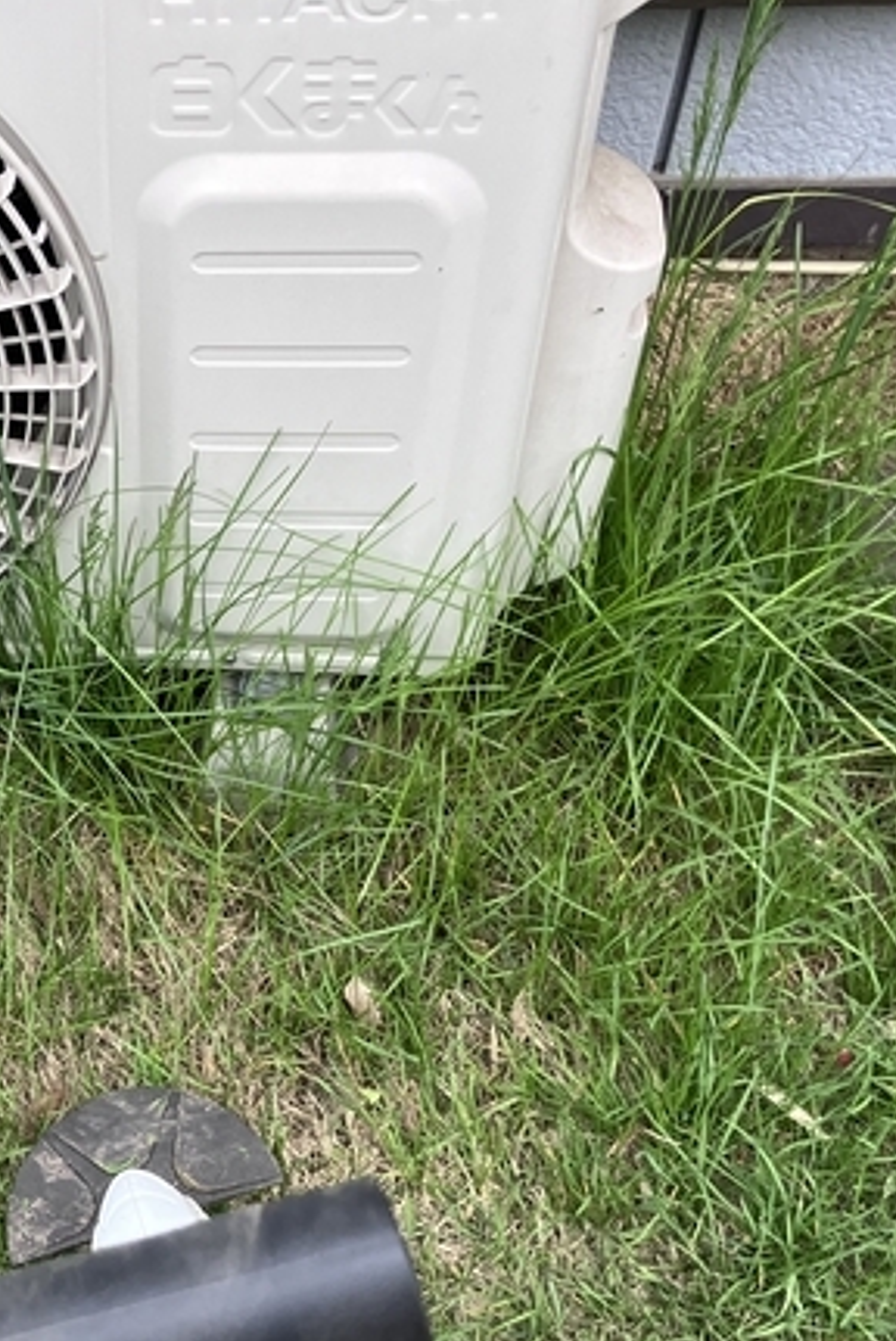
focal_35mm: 54
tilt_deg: -54.3
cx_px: -78
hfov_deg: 23.6
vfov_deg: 36.5
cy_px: 893
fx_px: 2013
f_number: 1.8
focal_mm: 3.99
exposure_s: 1/105
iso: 80
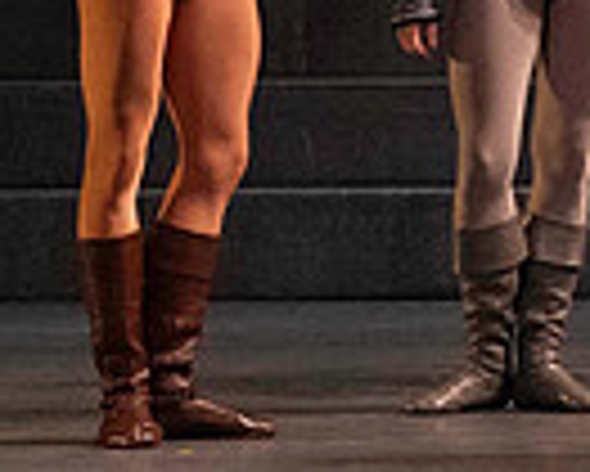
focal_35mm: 832
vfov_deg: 1.9
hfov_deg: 2.3
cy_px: -294
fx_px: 14539
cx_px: 1085
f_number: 11
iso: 16000
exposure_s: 1/400
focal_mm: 200
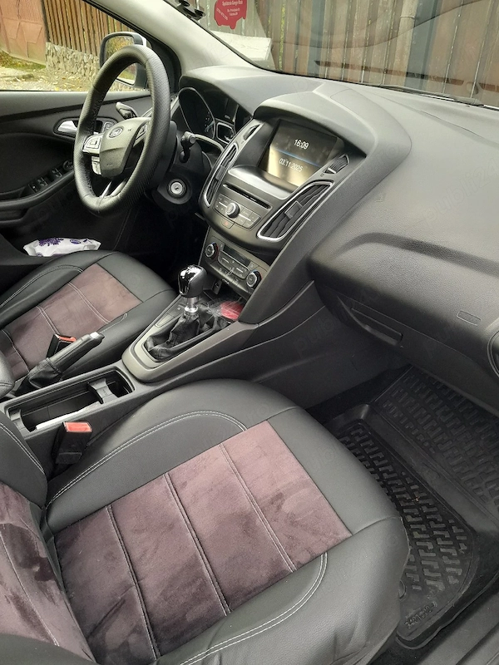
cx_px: 250
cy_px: 332
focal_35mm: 27
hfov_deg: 51.4
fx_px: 519
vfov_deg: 65.3
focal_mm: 4
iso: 200
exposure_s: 1/50
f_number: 1.8
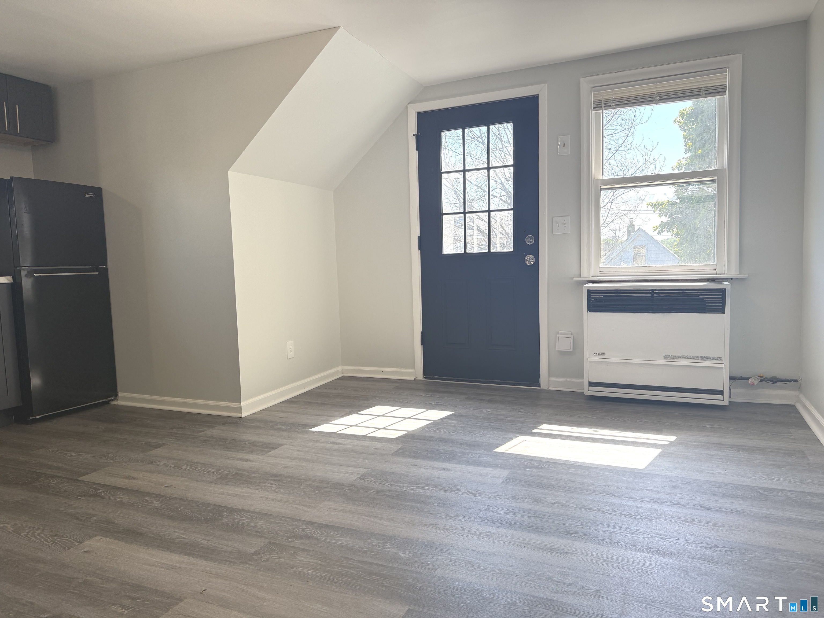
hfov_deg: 71.6
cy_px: 309
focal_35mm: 24
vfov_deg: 56.8
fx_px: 571
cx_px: 412
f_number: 1.78
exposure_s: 1/448
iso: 100
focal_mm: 6.76
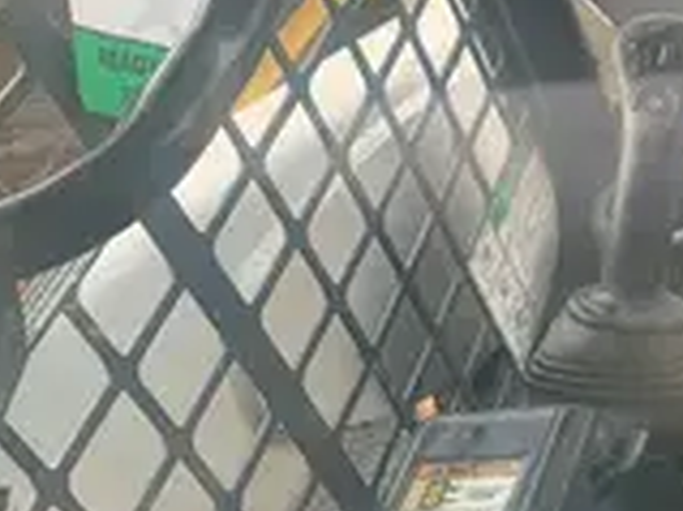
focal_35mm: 90
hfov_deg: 20.5
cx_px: 799
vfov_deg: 16.4
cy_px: 346
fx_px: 1774
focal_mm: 4.25
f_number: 1.8
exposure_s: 1/121
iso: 50
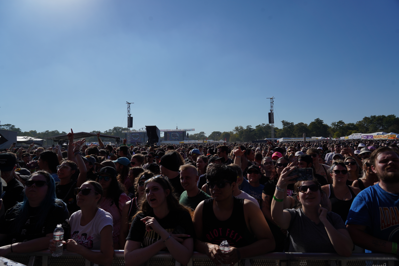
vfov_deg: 53.1
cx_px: 200
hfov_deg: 73.7
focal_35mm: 24
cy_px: 133
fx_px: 266
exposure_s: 1/800
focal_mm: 24
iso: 100
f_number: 8
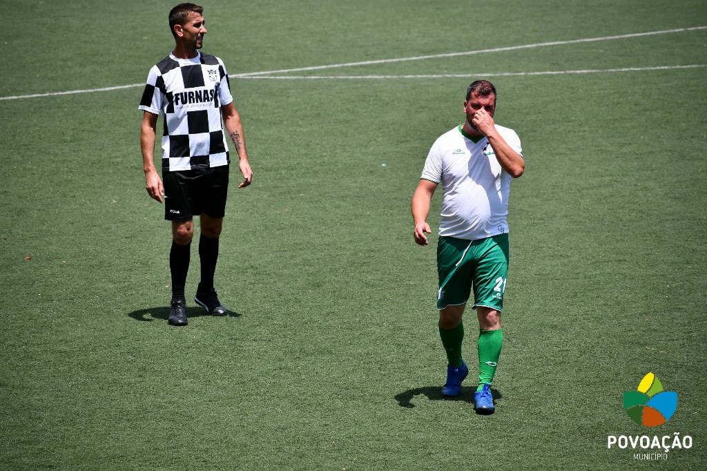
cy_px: 236
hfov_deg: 7.1
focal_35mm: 292
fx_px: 5732
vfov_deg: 4.7
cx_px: 354
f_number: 5.6
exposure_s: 1/1000
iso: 200
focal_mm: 195
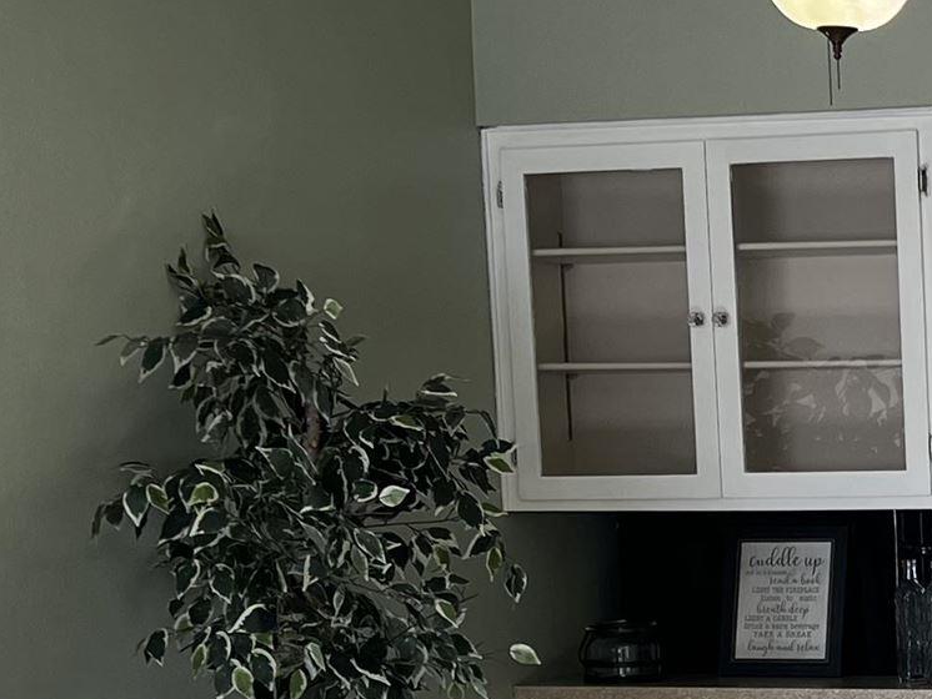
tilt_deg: -7.3
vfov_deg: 13.5
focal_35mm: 107
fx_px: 2882
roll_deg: +0.6
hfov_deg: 17.4
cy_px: 798
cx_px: 1177
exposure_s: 1/121
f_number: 1.5
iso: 64
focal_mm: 5.7
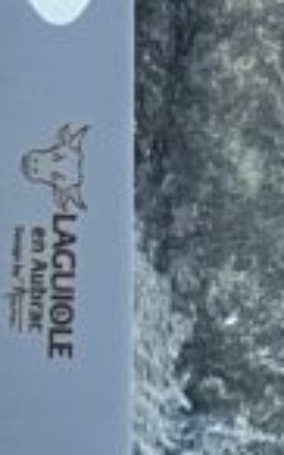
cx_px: -62
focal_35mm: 572
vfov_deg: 3.7
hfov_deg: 2.3
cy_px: 720
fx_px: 7098
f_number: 2.8
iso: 250
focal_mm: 9
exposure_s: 1/100
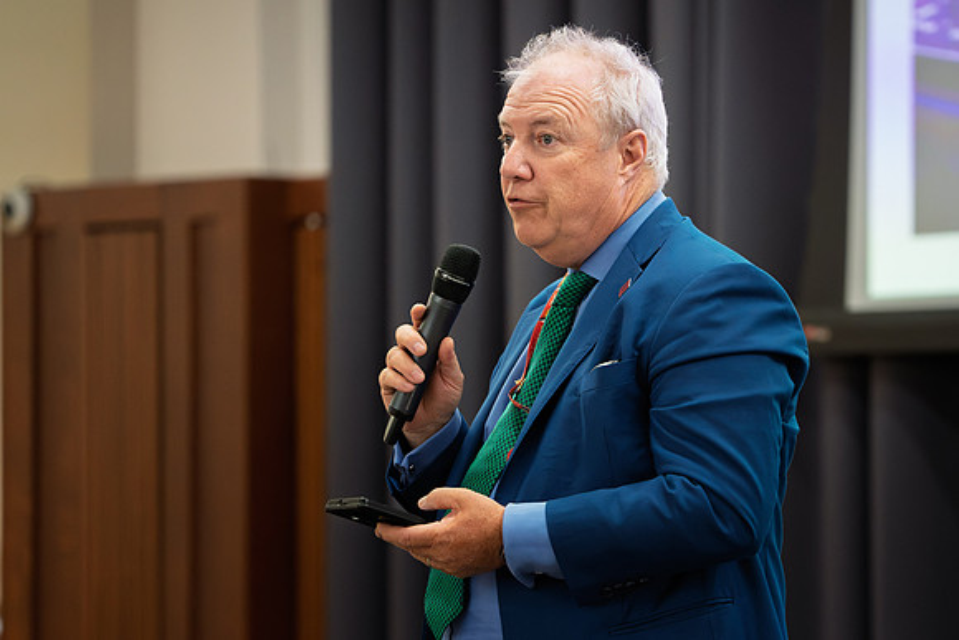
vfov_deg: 6.5
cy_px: 376
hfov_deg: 9.8
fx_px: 5599
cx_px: 625
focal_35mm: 210
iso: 6400
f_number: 2.8
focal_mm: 135
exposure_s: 1/250
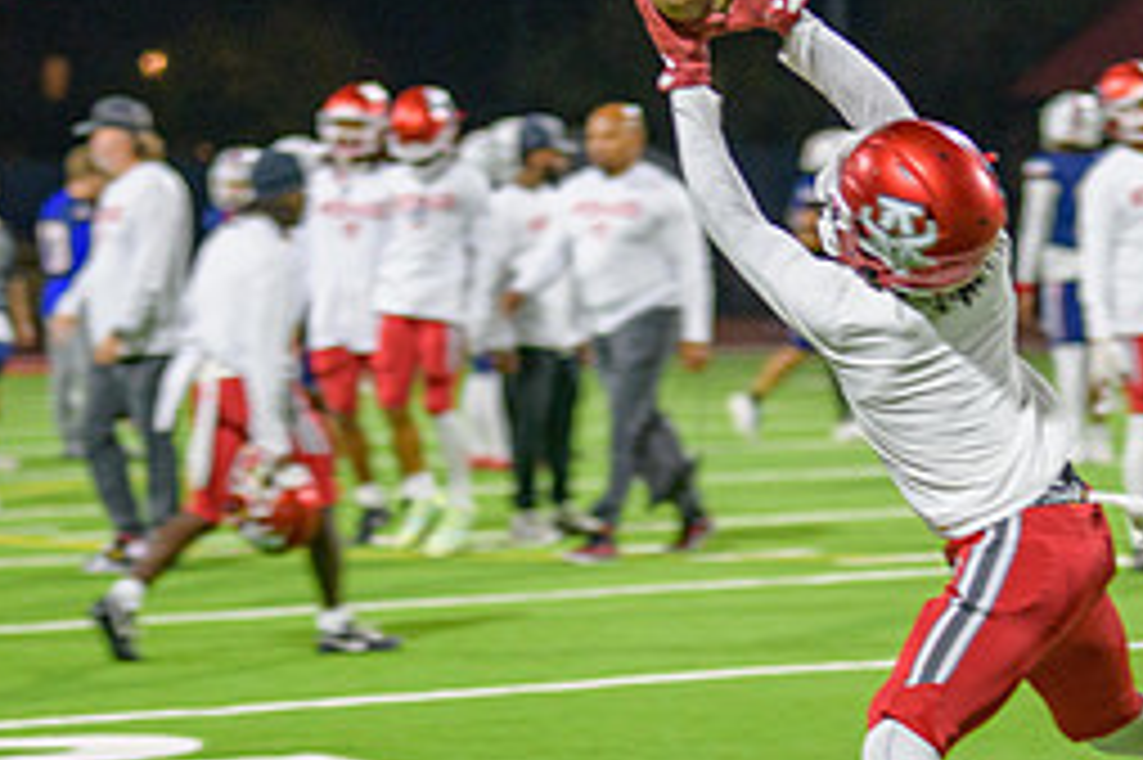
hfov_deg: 7.5
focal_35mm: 274
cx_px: 788
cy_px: 416
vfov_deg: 5.0
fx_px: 8694
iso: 1250
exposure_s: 1/250
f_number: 2.8
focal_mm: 120
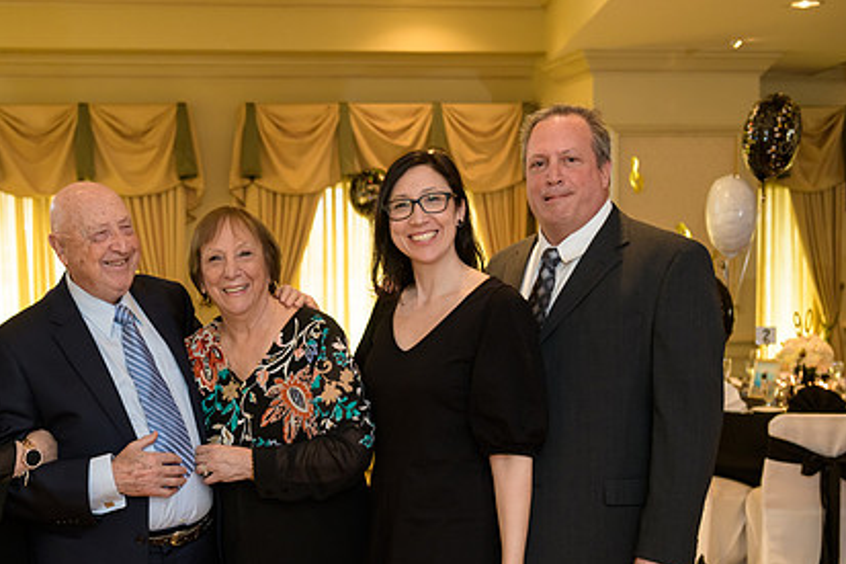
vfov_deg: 22.9
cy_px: 364
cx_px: 283
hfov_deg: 33.6
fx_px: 1386
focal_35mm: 59
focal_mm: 42
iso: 1000
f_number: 3.2
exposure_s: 1/125
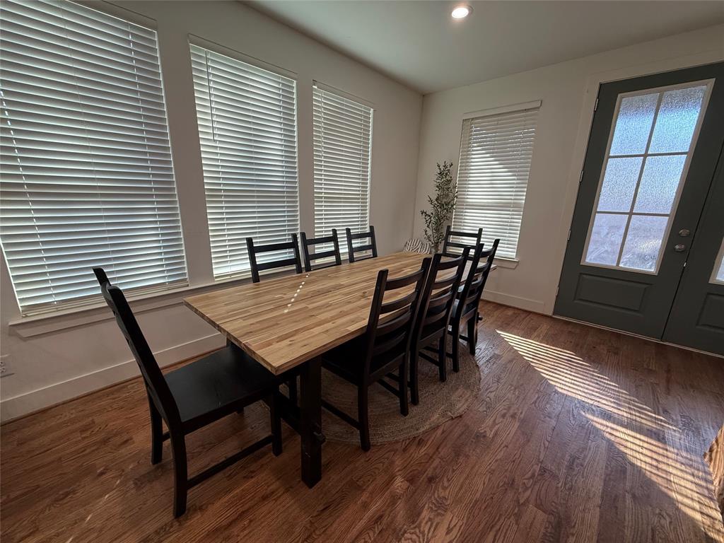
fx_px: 293
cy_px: 272
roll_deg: -1.2
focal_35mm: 14
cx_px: 362
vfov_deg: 85.7
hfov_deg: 102.1
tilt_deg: -14.4
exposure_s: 1/120
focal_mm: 2.22
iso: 160
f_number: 2.2
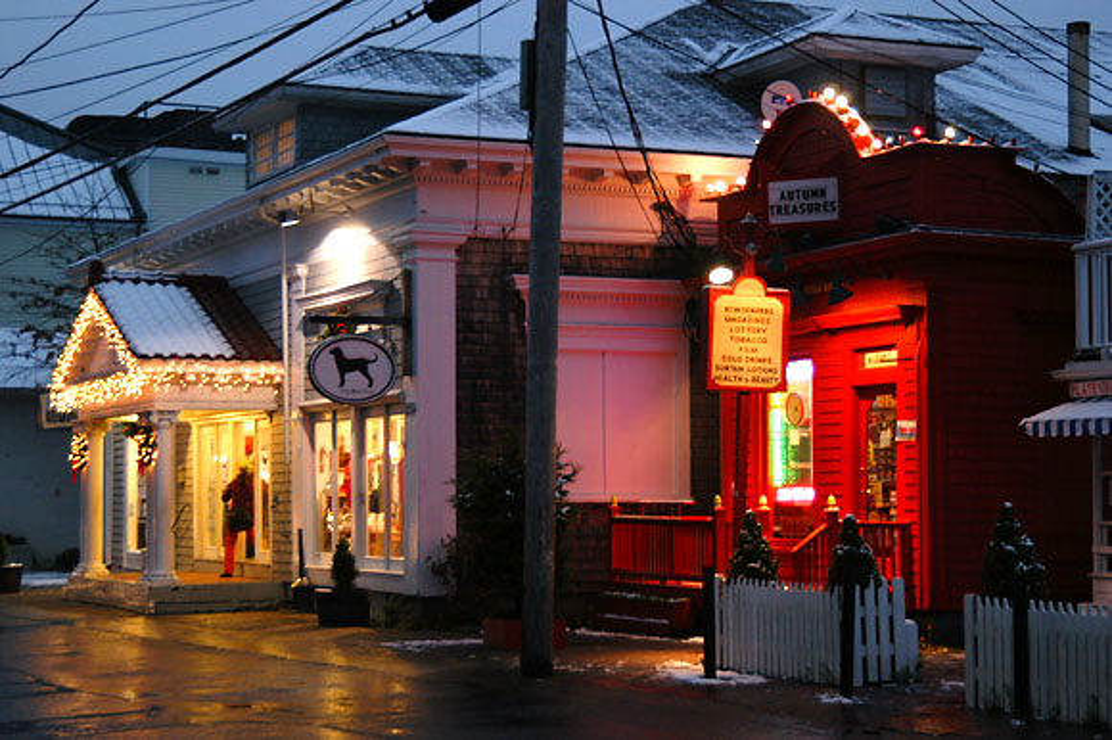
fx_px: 2315
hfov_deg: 27.0
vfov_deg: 18.2
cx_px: 556
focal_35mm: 75
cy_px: 370
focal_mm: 50
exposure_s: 1/15
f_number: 5
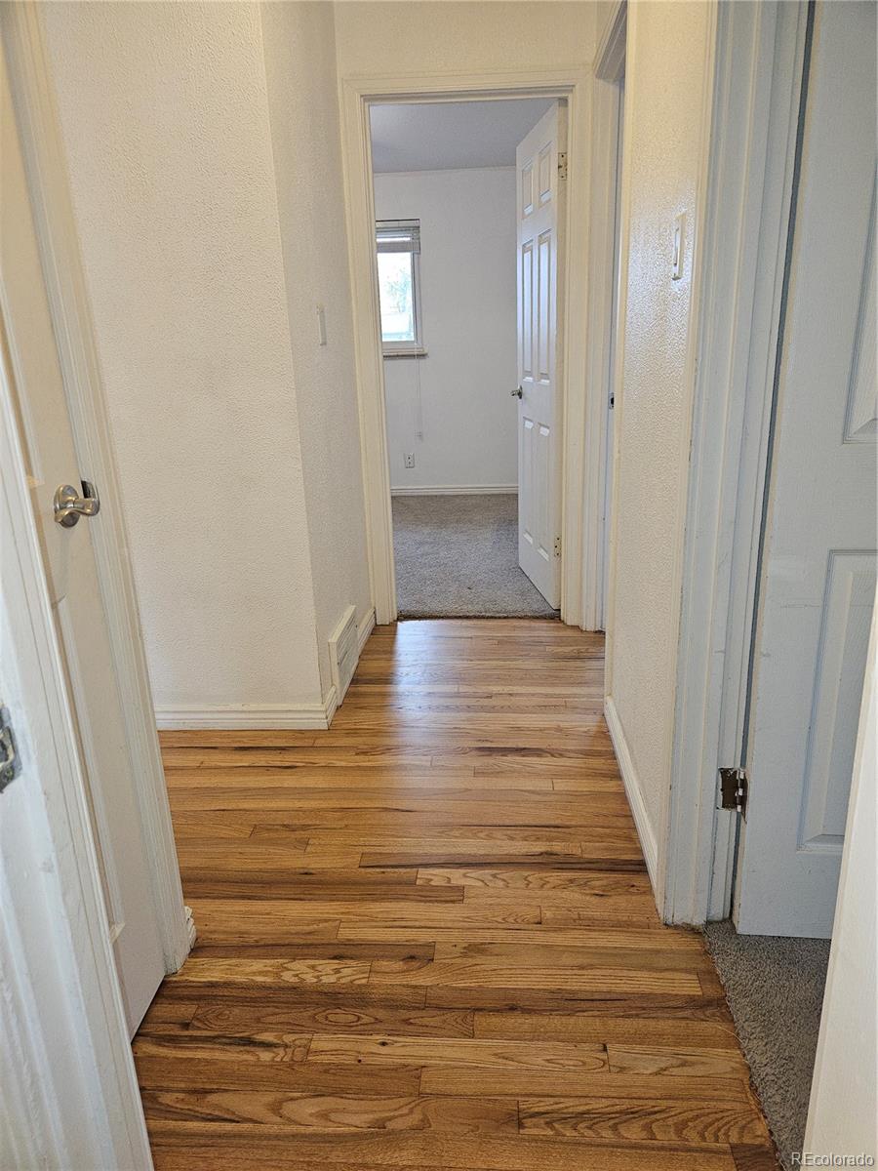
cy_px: 586
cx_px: 439
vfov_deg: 73.9
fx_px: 778
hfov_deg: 58.9
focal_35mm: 23
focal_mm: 5.4
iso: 100
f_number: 1.8
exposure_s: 1/60
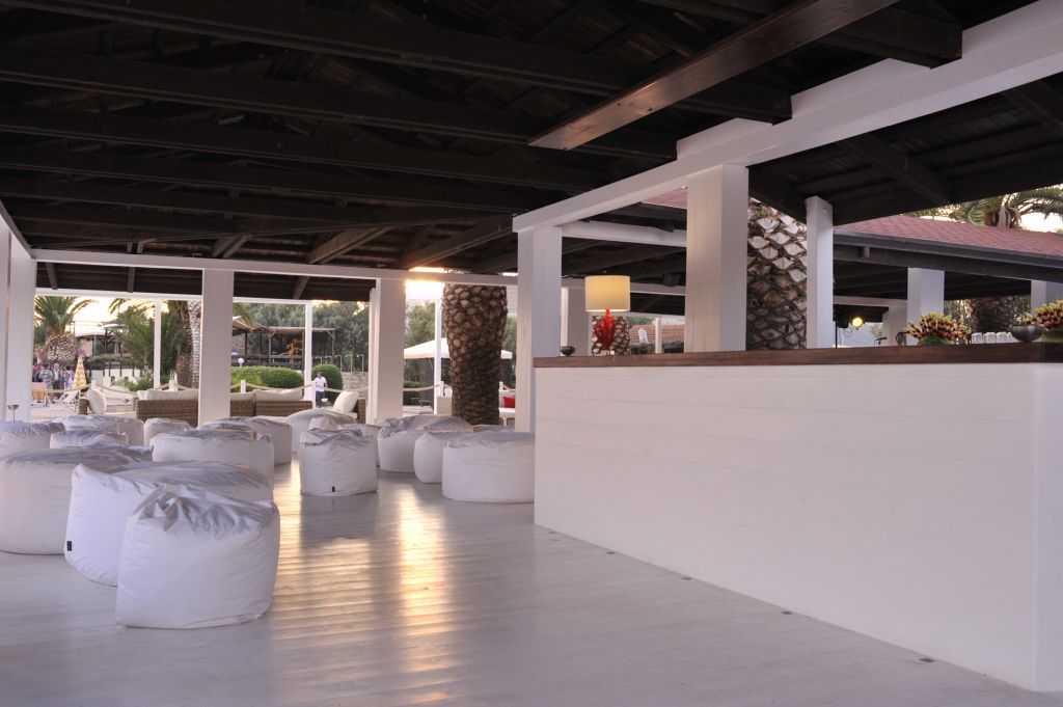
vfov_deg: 42.3
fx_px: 915
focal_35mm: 31
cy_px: 354
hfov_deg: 60.3
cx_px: 532
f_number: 8
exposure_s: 1/125
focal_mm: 31
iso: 800
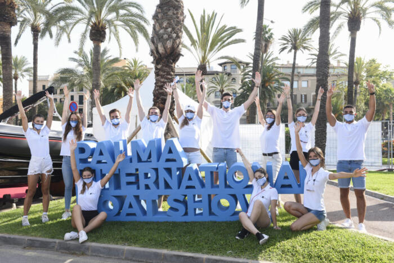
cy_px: 132
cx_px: 197
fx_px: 438
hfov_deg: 48.4
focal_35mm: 40
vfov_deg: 33.4
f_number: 8
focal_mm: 40
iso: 200
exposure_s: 1/125
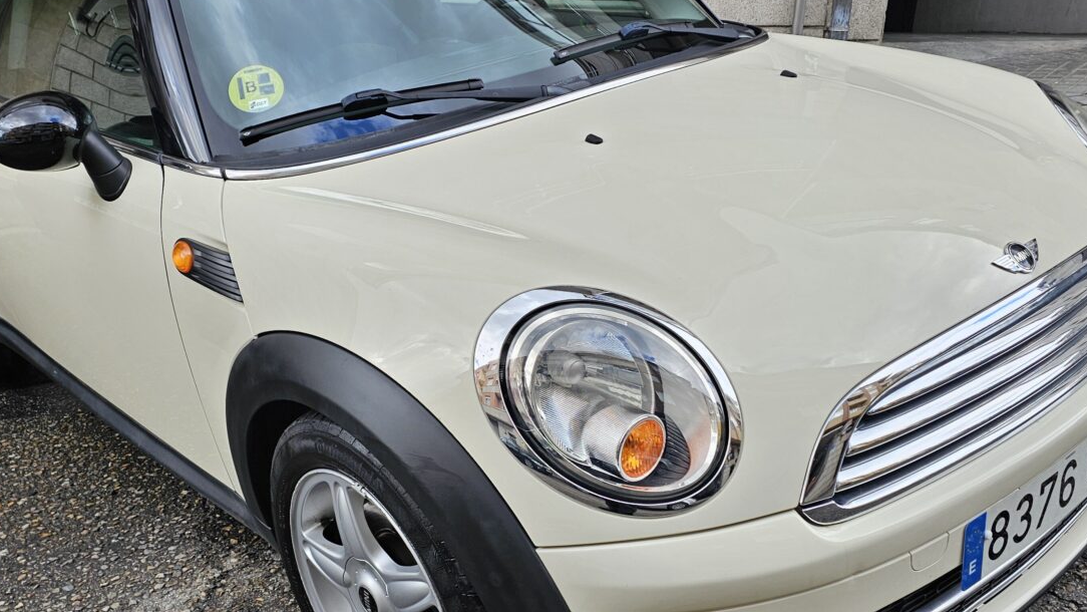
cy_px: 364
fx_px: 1067
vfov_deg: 31.9
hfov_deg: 53.9
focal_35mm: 37
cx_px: 483
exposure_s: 1/100
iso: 12
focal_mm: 6.3
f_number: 1.7
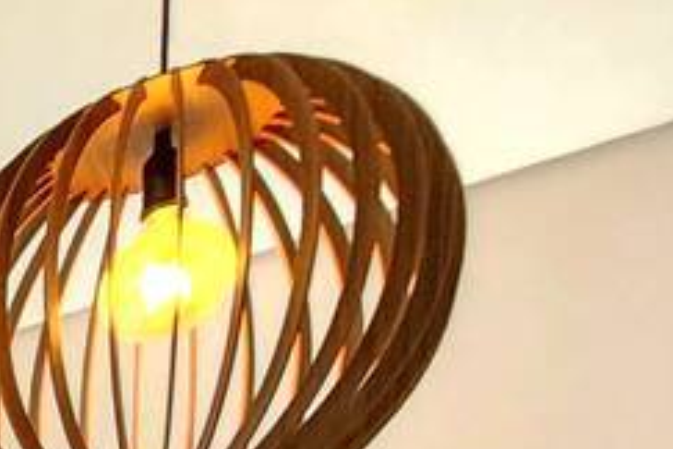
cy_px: 1267
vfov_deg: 11.6
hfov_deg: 12.8
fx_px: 1495
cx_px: -1183
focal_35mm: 80
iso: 250
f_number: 2.2
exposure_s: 1/60.2
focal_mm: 2.2
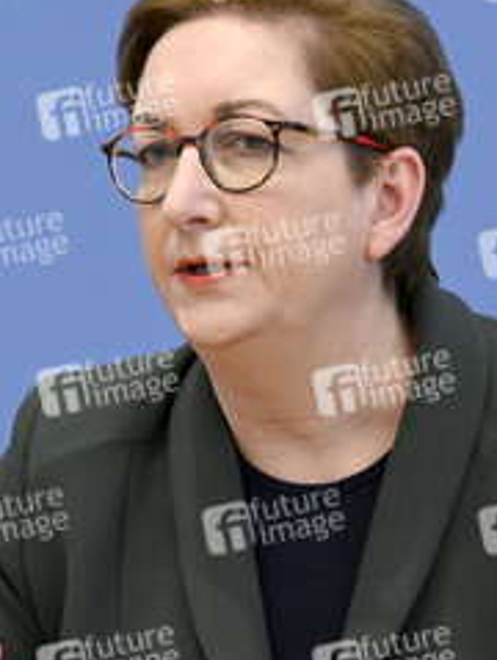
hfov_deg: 7.1
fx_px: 4009
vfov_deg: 9.4
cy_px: 315
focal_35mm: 210
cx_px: 311
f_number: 5
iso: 4000
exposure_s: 1/1000
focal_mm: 116
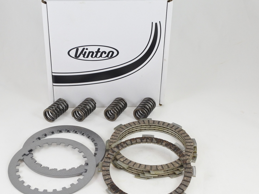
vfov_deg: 29.1
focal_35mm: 50
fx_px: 374
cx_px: 108
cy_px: 102
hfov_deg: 38.1
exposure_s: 1/125
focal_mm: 14.7
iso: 640
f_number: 4.2
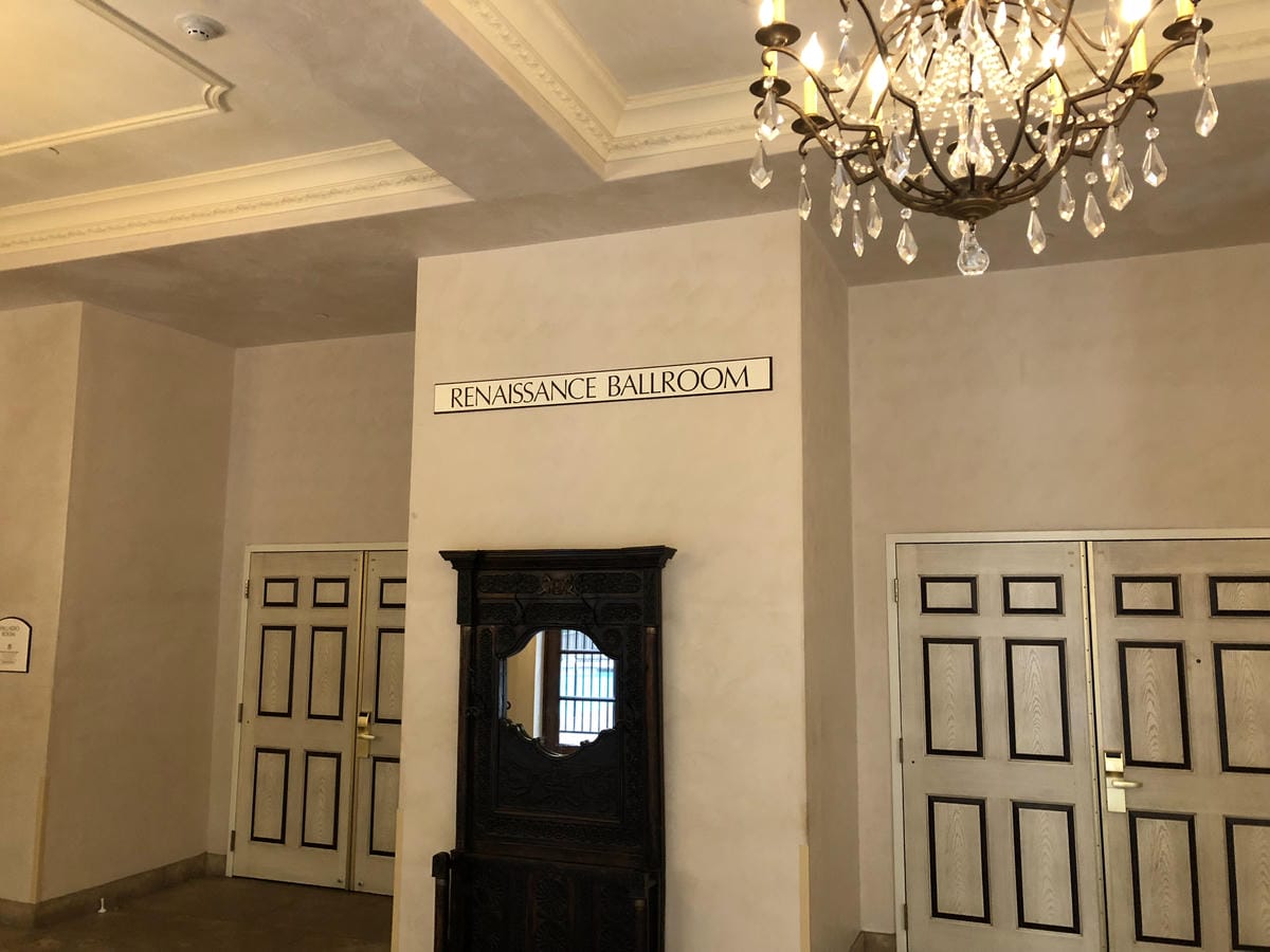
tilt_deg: +5.9
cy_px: 476
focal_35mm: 28
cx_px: 635
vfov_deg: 49.7
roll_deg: -0.8
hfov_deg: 63.4
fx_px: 1027
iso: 100
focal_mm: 3.99
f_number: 1.8
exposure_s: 1/11
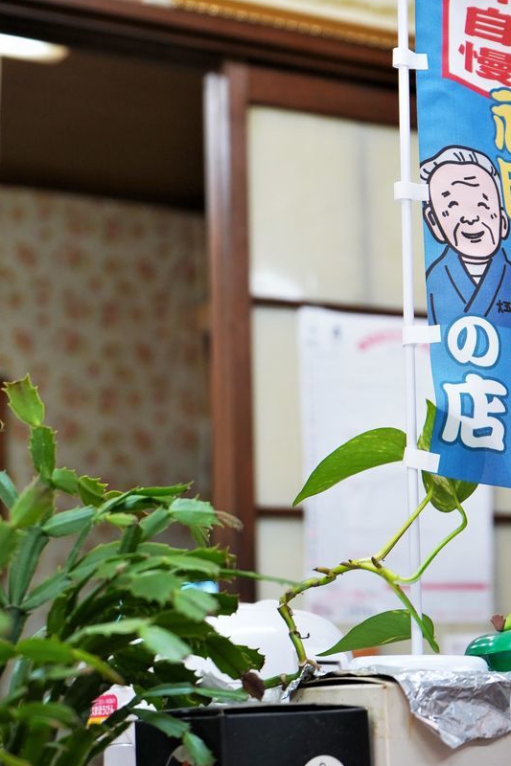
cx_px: 310
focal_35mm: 75
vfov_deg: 26.9
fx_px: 1597
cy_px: 259
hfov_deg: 18.2
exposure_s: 1/160
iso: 1250
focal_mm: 50
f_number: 4.5
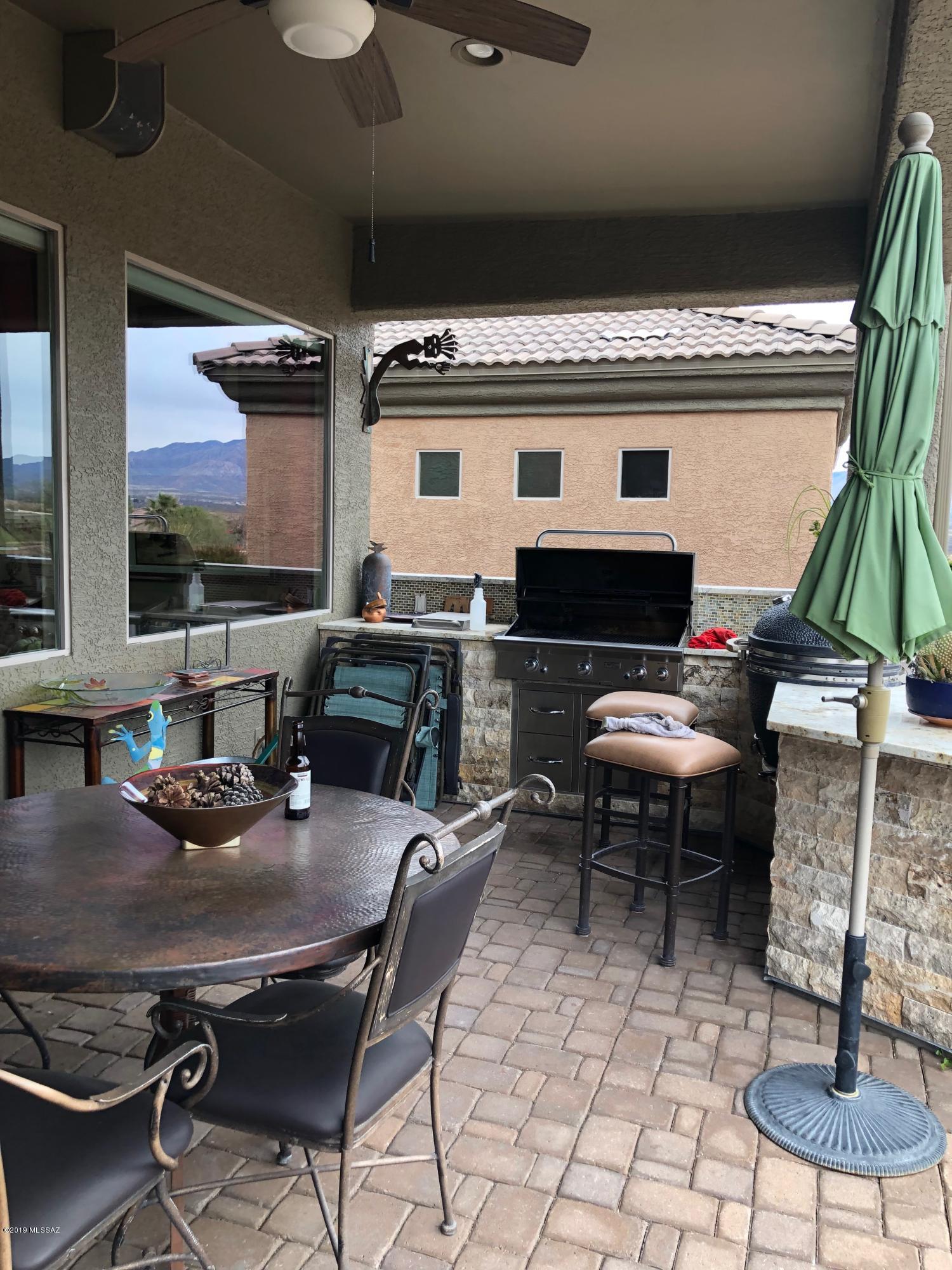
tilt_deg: -4.3
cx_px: 476
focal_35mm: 28
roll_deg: +0.9
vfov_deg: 63.4
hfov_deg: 49.7
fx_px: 1027
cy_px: 635
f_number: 1.8
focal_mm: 4
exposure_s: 1/120
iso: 32
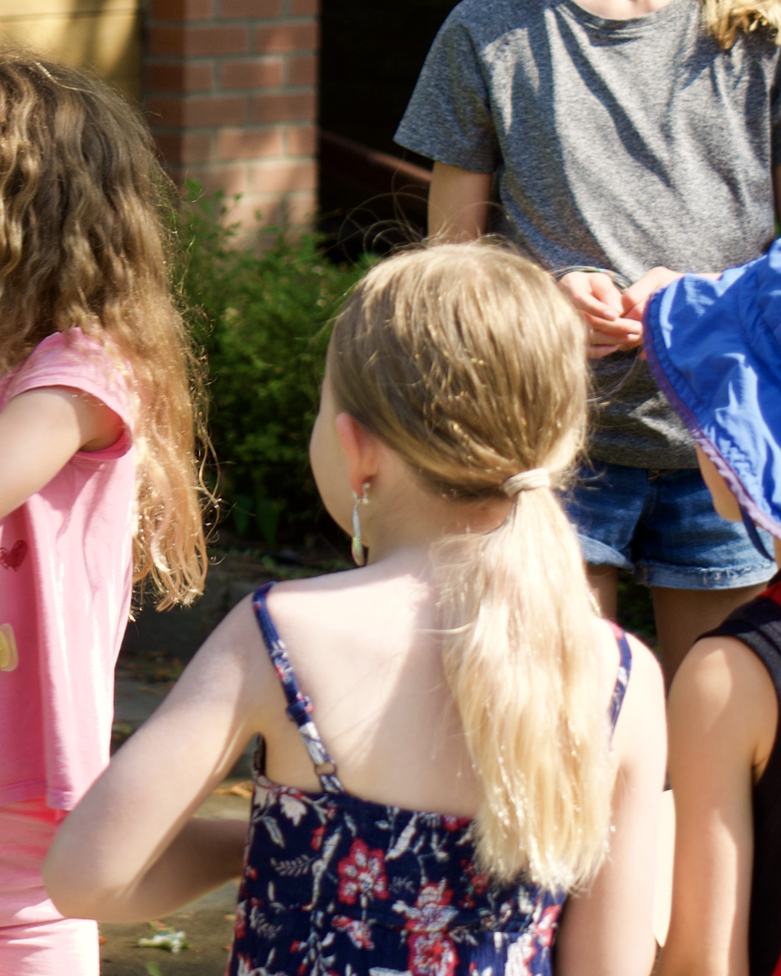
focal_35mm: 180
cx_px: -53
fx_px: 5201
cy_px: 691
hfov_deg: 8.5
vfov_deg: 10.7
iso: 100
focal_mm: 51
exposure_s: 1/160
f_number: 4
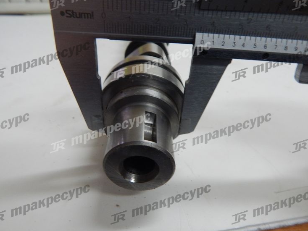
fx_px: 214
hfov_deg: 71.5
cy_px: 117
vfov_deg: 56.8
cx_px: 147
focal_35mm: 24
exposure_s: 1/30
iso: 280
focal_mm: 4
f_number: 3
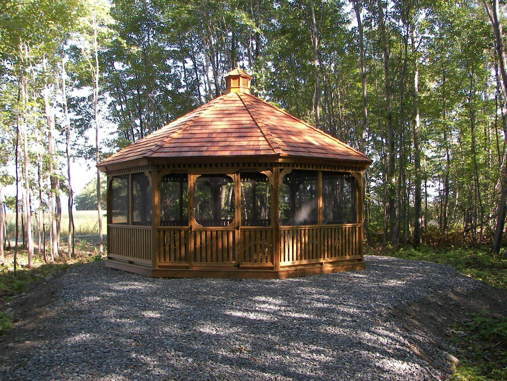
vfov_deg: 39.7
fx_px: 527
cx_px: 254
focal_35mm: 36
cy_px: 190
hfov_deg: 51.4
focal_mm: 6
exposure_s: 1/80
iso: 50
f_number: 2.8
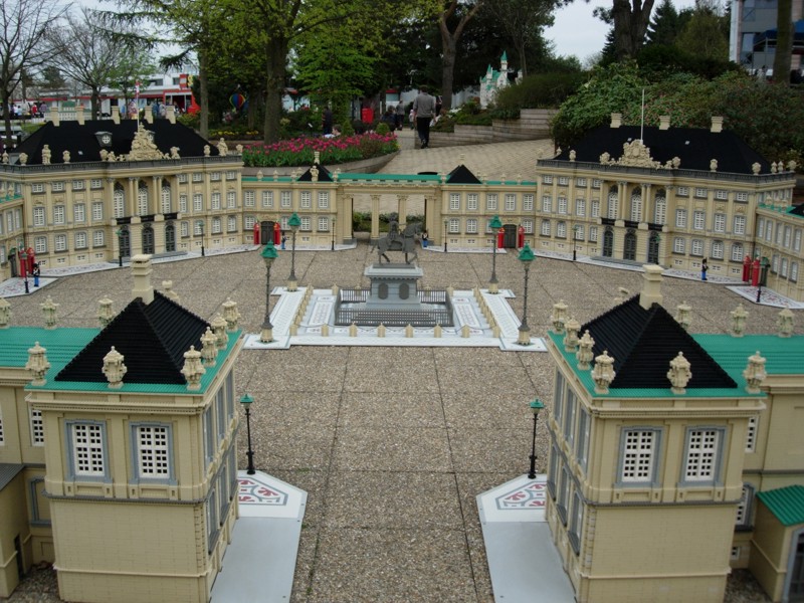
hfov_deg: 49.0
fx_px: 883
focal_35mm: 38
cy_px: 302
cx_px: 402
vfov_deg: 37.7
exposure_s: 1/966
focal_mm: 7.8
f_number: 2.8
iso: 64
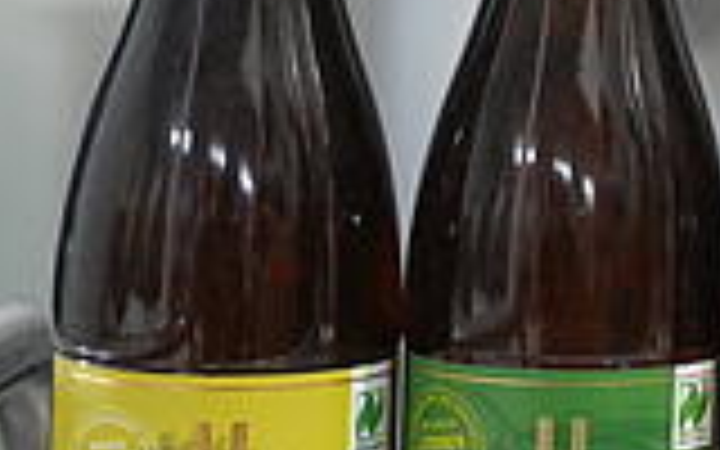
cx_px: 1208
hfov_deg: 14.0
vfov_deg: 9.6
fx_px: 2669
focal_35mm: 136
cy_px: 86
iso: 1600
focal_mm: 35
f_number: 2.8
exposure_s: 1/160
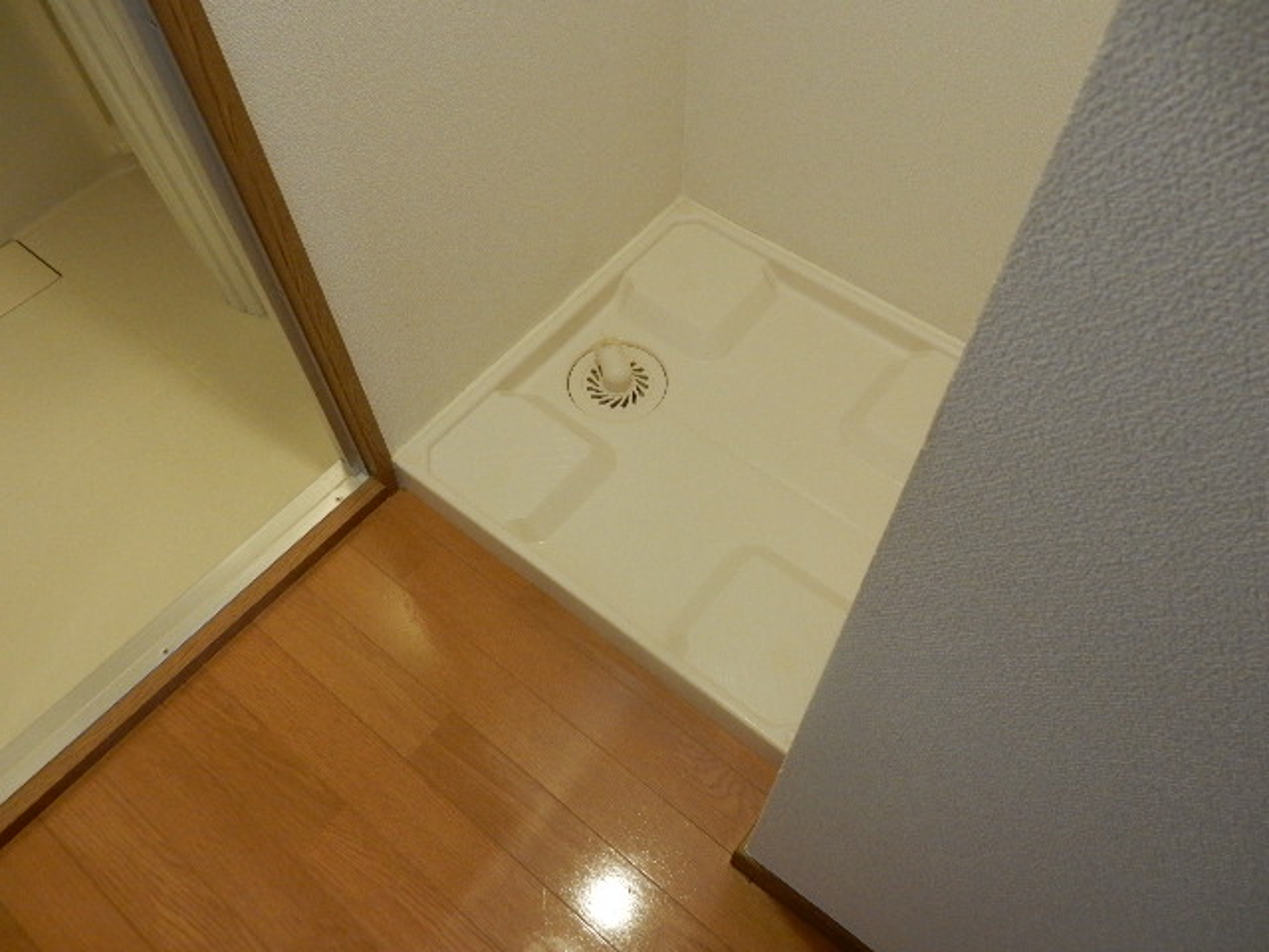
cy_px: 476
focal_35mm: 25
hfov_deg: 69.4
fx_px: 916
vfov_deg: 54.9
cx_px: 634
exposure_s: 1/25
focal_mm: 4.5
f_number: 3.7
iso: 400
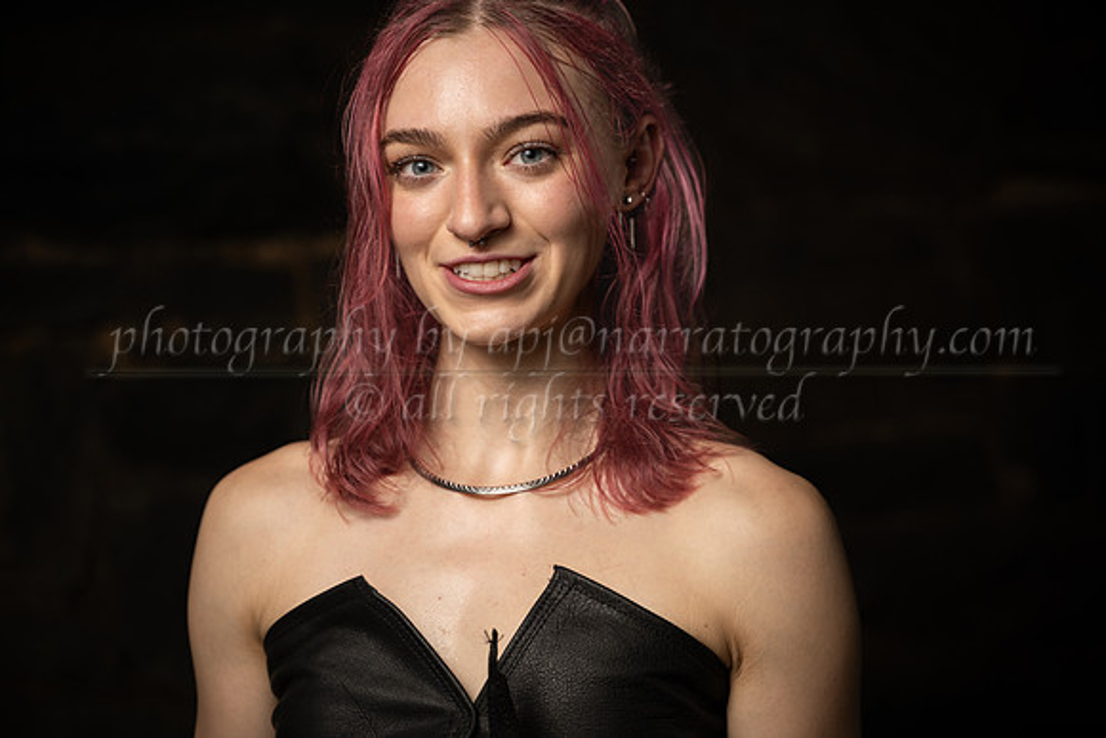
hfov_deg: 27.0
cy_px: 369
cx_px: 553
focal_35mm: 75
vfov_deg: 18.2
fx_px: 2305
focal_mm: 75
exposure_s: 1/400
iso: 400
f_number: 2.8
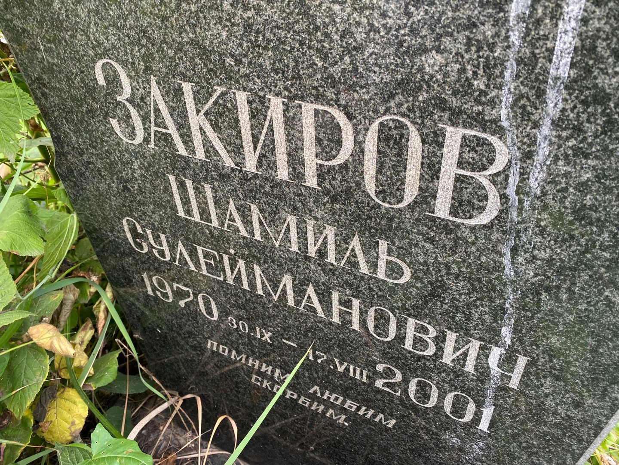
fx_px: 465
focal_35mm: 26
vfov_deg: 53.1
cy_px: 232
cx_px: 310
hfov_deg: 67.3
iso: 40
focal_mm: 4.25
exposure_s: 1/121
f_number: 1.8
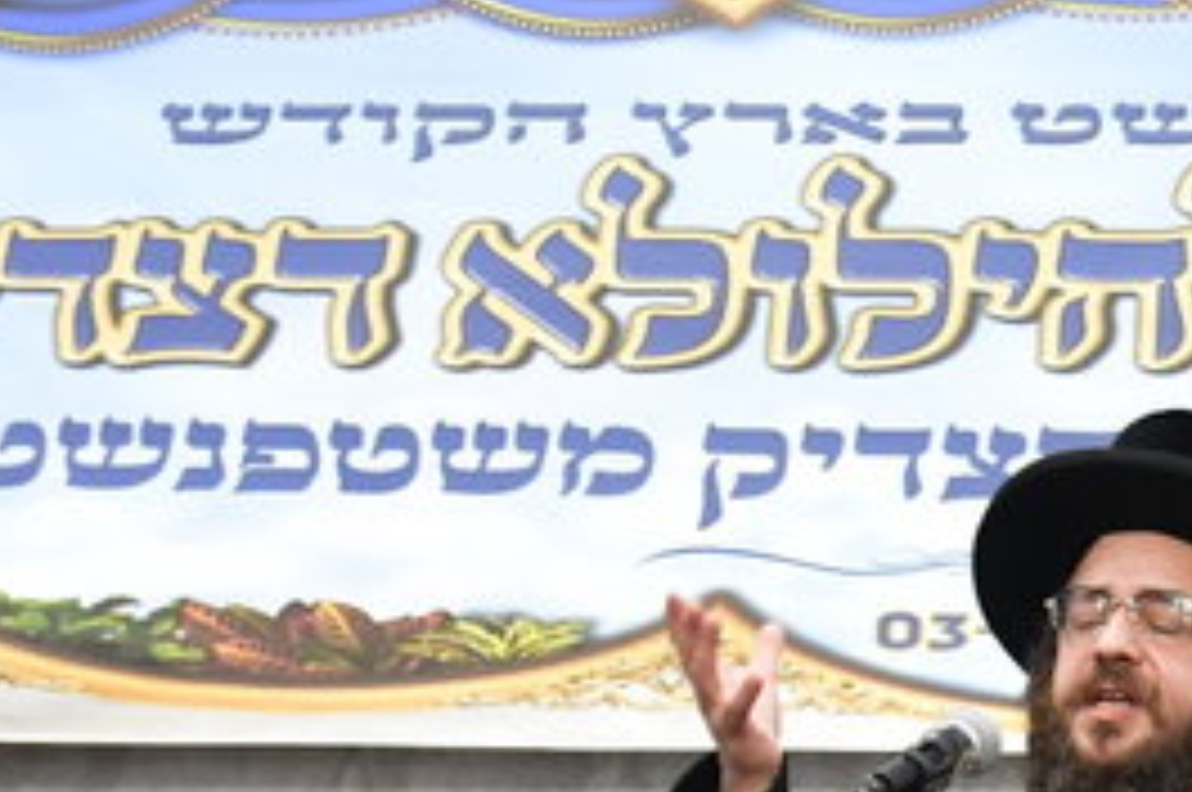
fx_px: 4200
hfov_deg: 15.6
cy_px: 1001
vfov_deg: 10.6
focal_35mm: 127
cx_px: 1399
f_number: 5.6
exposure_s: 1/100
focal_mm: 24
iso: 1600
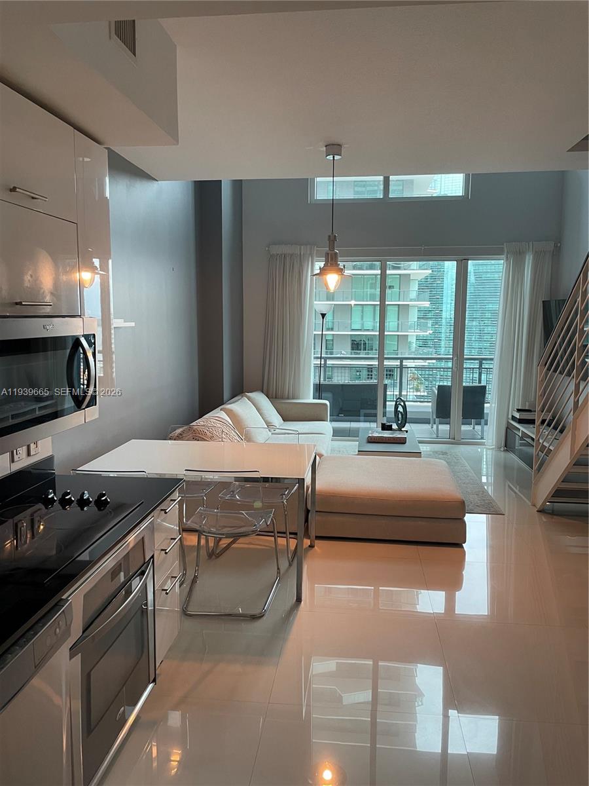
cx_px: 294
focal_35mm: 26
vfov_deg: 67.3
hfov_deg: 53.1
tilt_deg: -5.8
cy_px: 393
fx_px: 590
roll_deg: +0.0
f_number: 1.6
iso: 125
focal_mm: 4.2
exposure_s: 1/60
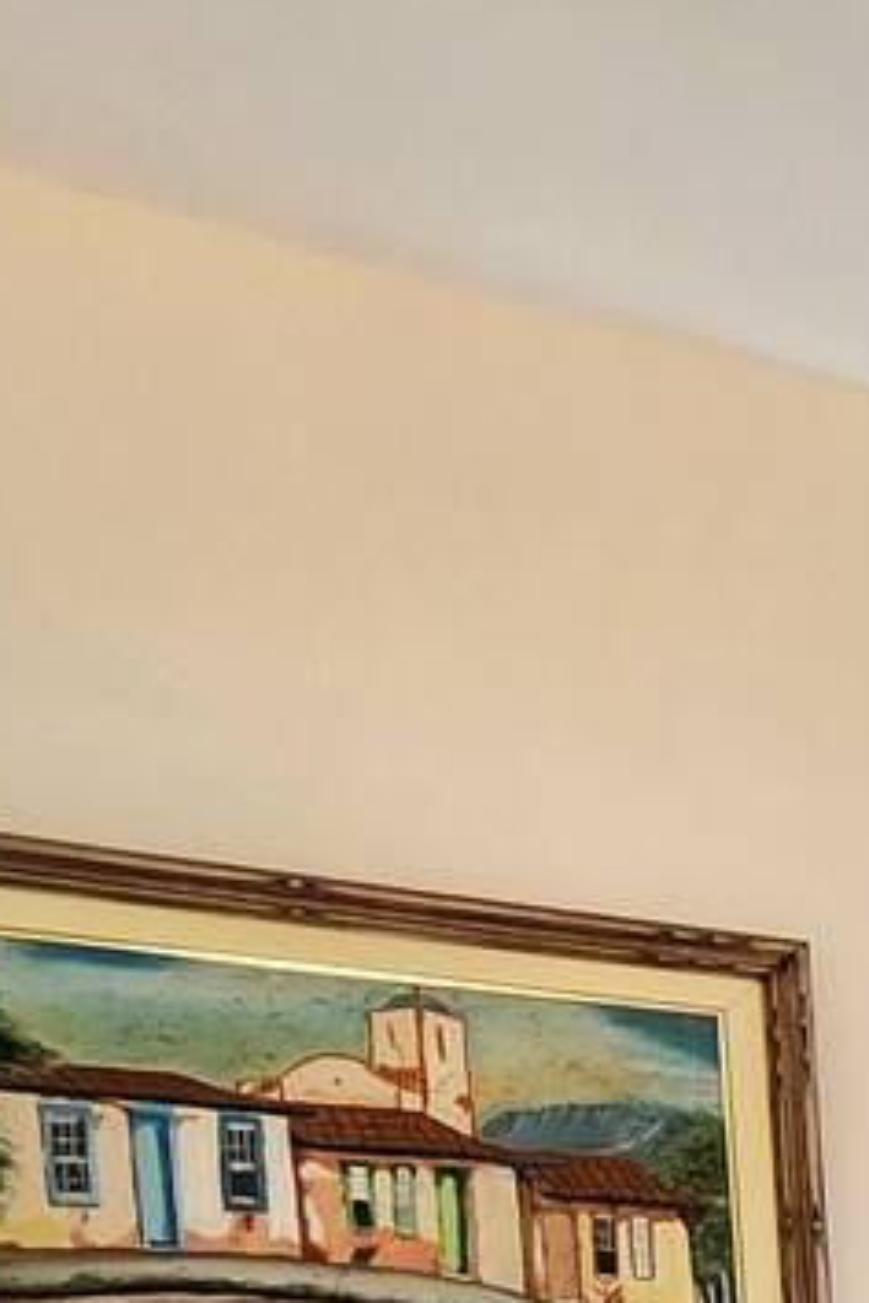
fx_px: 1991
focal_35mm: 55
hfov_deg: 14.6
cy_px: 1734
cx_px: 2132
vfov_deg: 28.8
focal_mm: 2.2
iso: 320
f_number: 2.2
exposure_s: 1/60.2
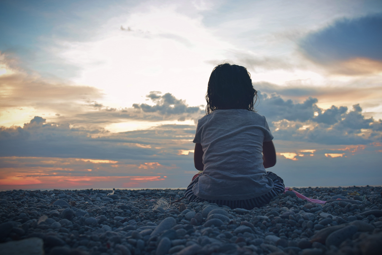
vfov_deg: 31.9
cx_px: 204
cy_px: 119
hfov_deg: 46.4
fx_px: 446
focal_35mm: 42
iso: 160
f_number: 8
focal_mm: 26
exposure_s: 1/30
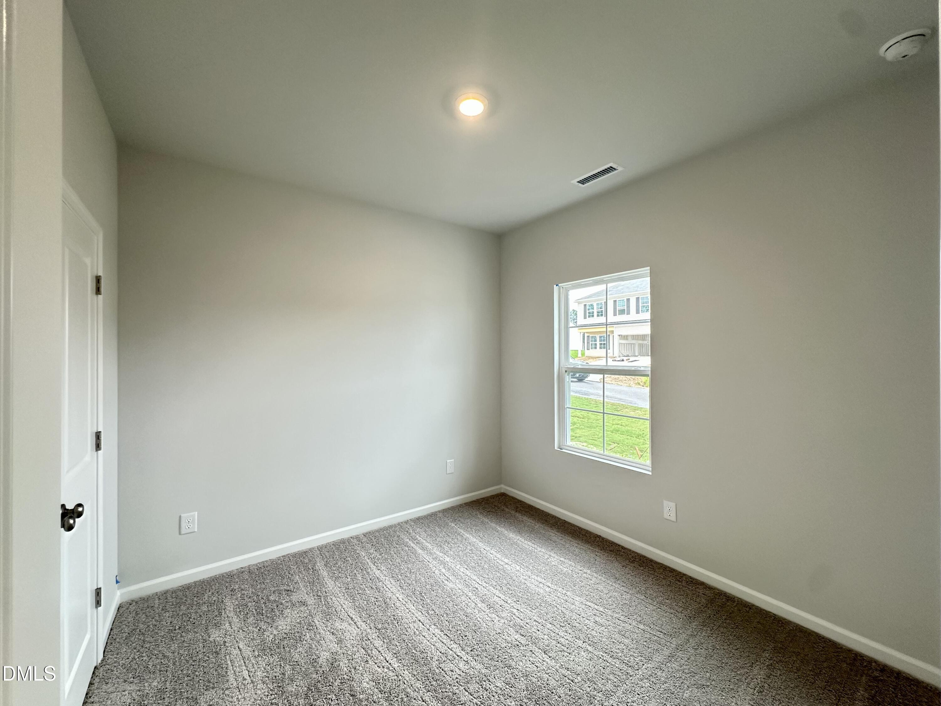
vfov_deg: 85.7
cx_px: 470
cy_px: 353
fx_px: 381
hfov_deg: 102.1
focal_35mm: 14
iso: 160
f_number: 2.2
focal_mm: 2.22
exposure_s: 1/120
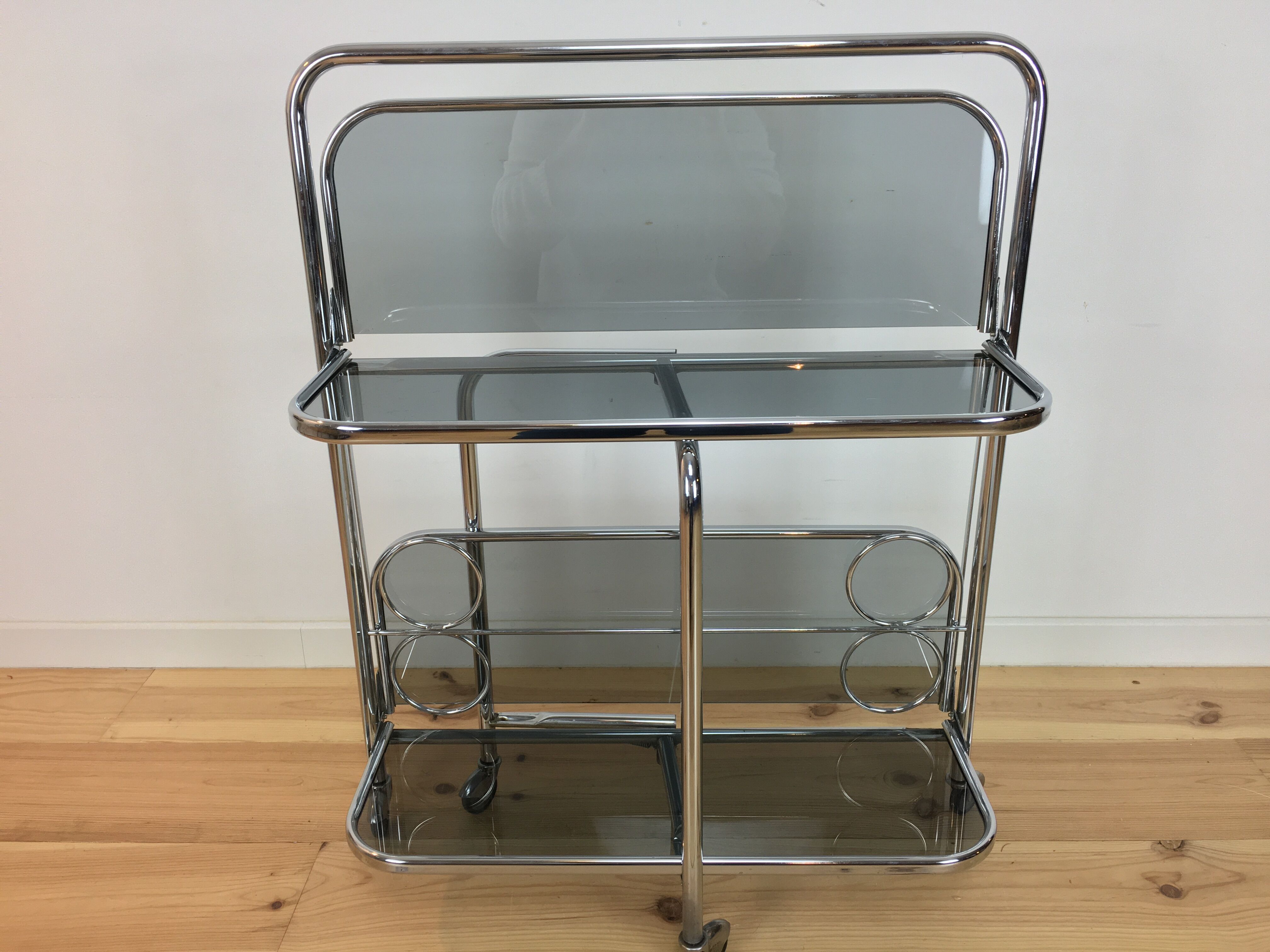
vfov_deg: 48.2
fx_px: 1064
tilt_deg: -21.0
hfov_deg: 61.7
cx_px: 635
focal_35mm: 29
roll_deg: +1.2
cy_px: 476
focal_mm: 4.15
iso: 40
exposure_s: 1/33
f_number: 2.2
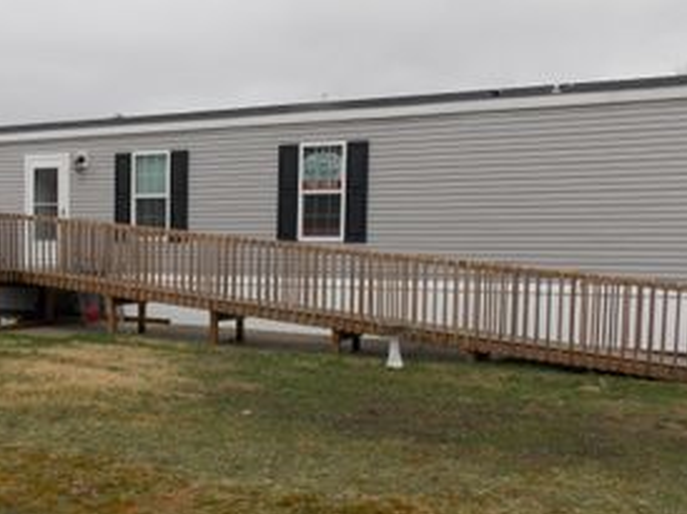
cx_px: 243
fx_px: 833
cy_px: 322
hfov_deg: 44.3
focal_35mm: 42
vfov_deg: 34.1
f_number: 3.1
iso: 80
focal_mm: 4
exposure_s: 1/1250
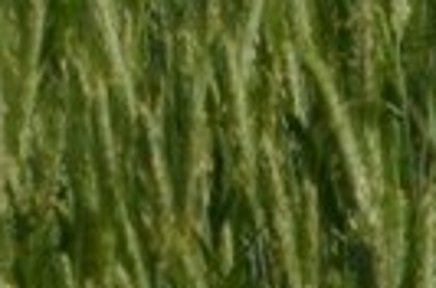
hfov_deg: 5.6
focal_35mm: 362
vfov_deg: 3.7
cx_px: -233
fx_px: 4374
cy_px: -648
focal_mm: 32
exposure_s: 1/320
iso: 100
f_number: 9
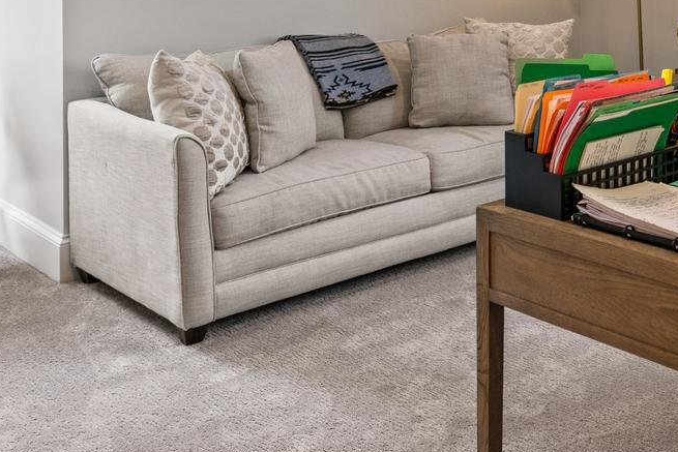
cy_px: -70
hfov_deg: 36.5
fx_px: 942
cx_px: 640
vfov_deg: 24.8
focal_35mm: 50
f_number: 4
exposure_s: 1/8
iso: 400
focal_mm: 16
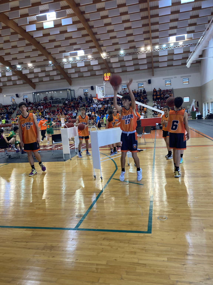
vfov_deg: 67.3
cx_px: 106
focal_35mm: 26
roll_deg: +2.3
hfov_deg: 53.1
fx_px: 213
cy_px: 142
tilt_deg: -8.3
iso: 100
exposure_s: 1/100
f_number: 1.8
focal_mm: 4.25
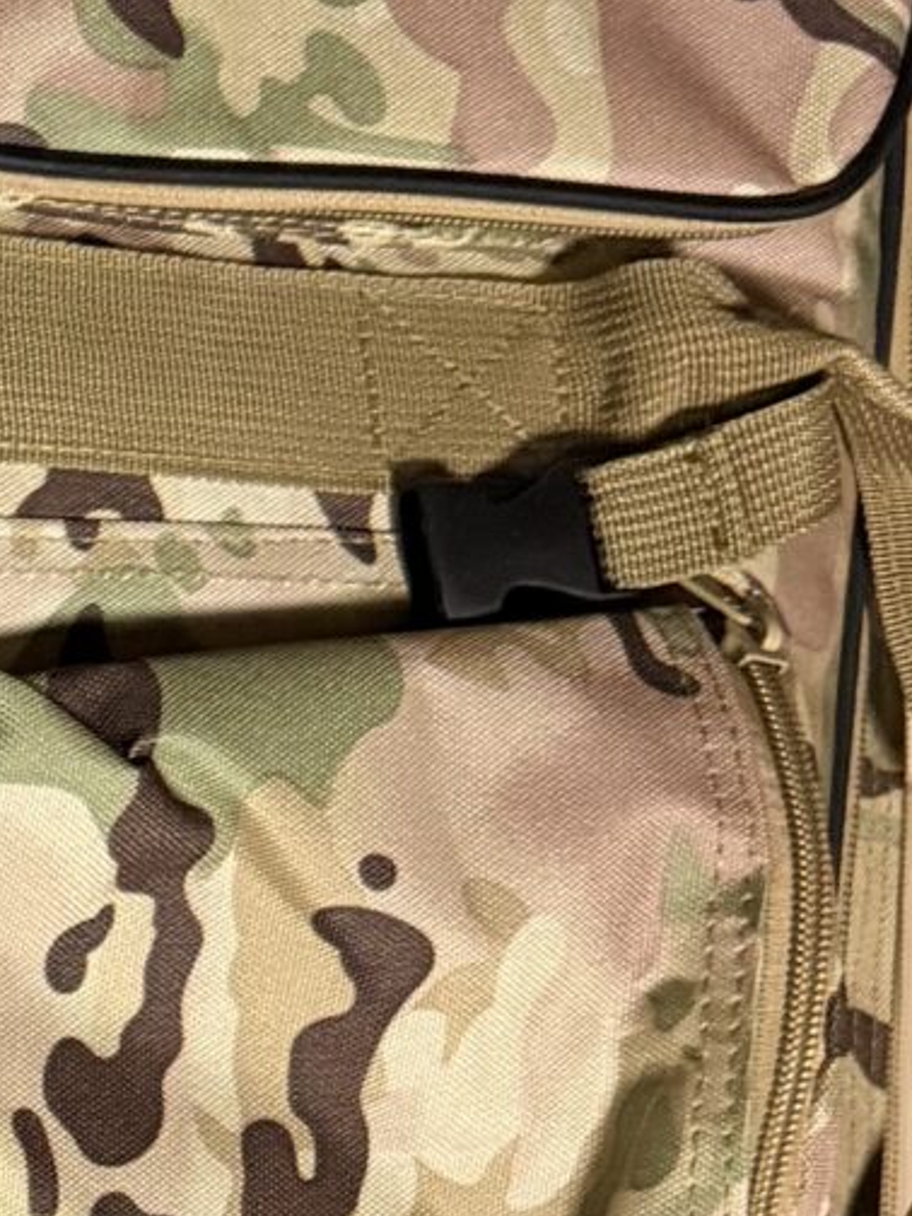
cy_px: 1115
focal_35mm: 122
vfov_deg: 15.9
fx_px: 4286
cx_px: -1054
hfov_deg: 10.8
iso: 800
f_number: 1.78
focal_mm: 6.76
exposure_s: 1/58
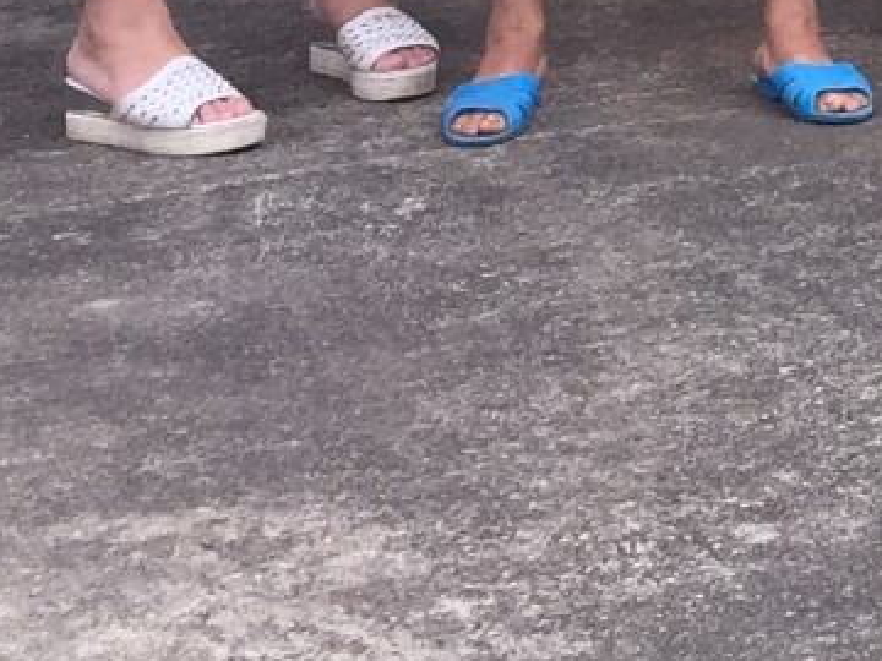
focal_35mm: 161
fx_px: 4102
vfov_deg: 8.2
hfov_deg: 11.1
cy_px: -1094
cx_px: 1793
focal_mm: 4.15
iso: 32
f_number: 2.2
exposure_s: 1/347
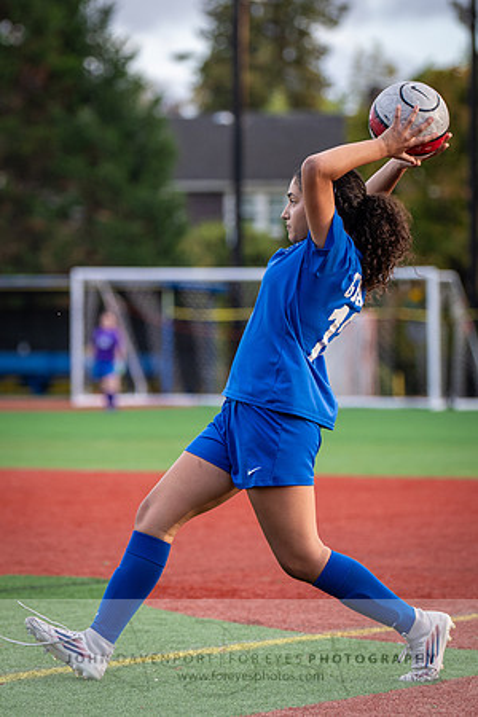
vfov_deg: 9.1
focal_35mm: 225
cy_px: 284
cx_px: 182
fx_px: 4483
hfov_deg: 6.1
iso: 560
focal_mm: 122
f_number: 2.8
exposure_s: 1/1000
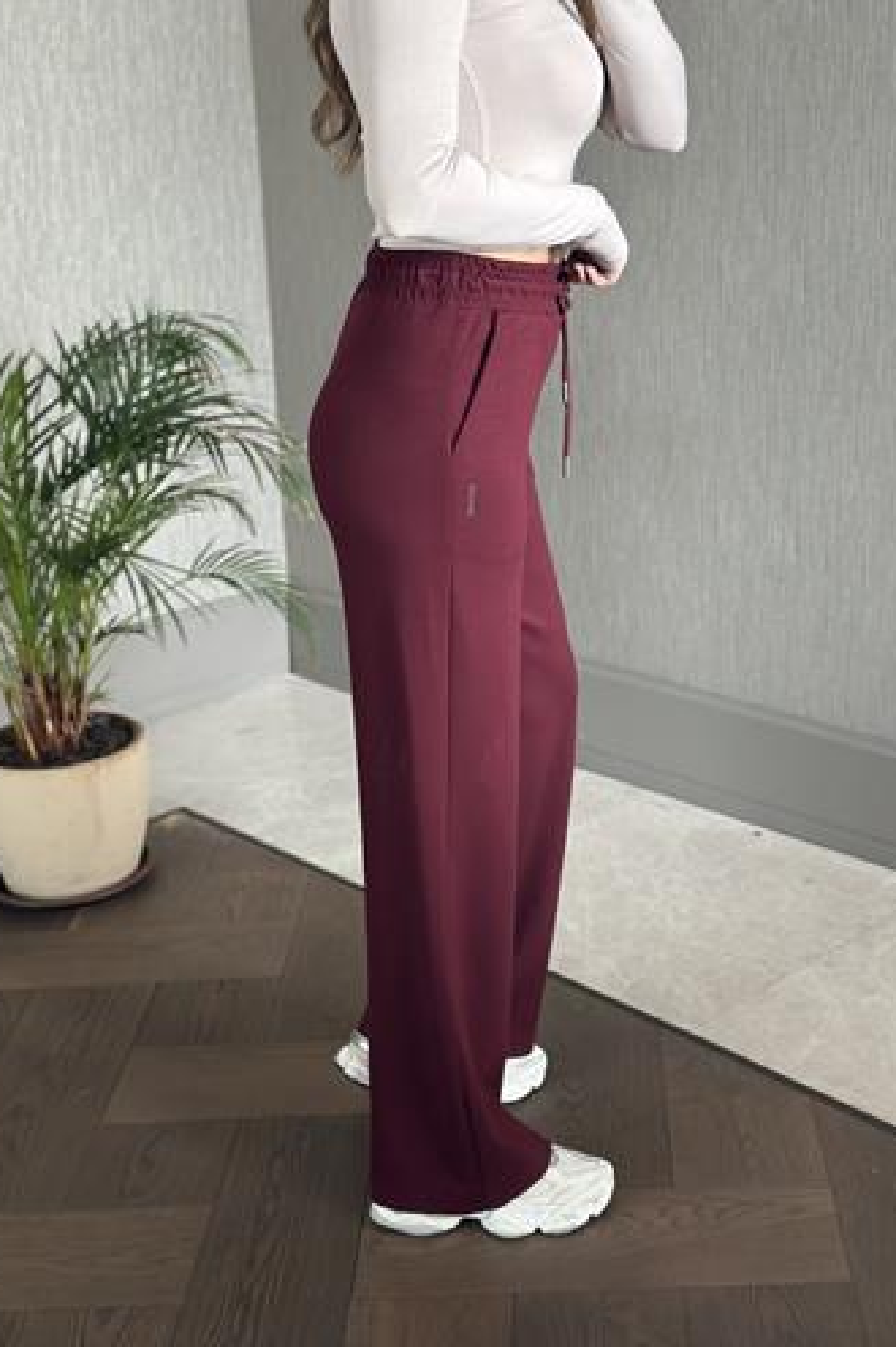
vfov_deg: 38.9
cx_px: 475
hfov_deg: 26.4
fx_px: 1907
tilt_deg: -29.0
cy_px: 665
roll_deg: +3.3
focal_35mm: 51
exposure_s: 1/60
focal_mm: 6.86
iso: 320
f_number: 1.78
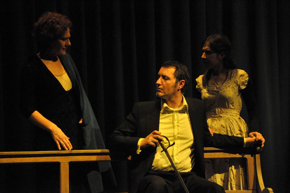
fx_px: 1267
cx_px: 145
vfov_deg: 8.7
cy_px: 96
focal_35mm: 158
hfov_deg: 13.1
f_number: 5.6
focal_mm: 105
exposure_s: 1/60
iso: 3200
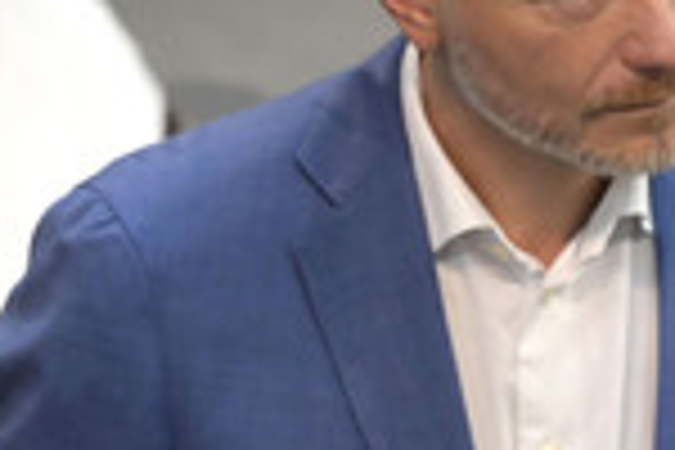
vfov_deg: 1.4
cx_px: 839
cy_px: 315
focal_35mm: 963
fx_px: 18055
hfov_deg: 2.1
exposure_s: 1/400
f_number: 5.6
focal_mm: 320
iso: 8000
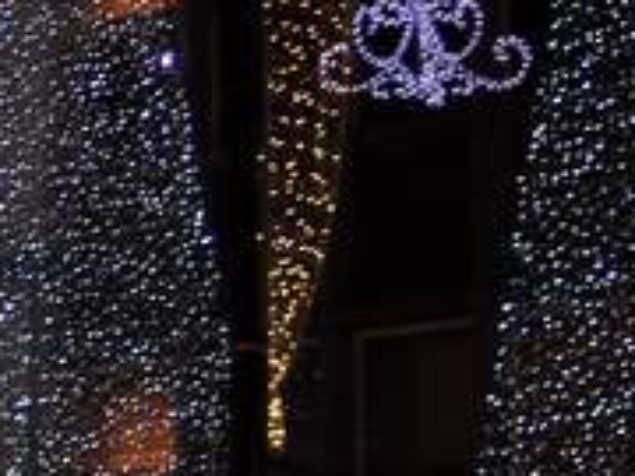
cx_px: -437
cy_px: -56
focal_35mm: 181
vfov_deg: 8.1
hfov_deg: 10.4
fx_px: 3320
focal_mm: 10.7
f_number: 3.4
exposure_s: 1/30
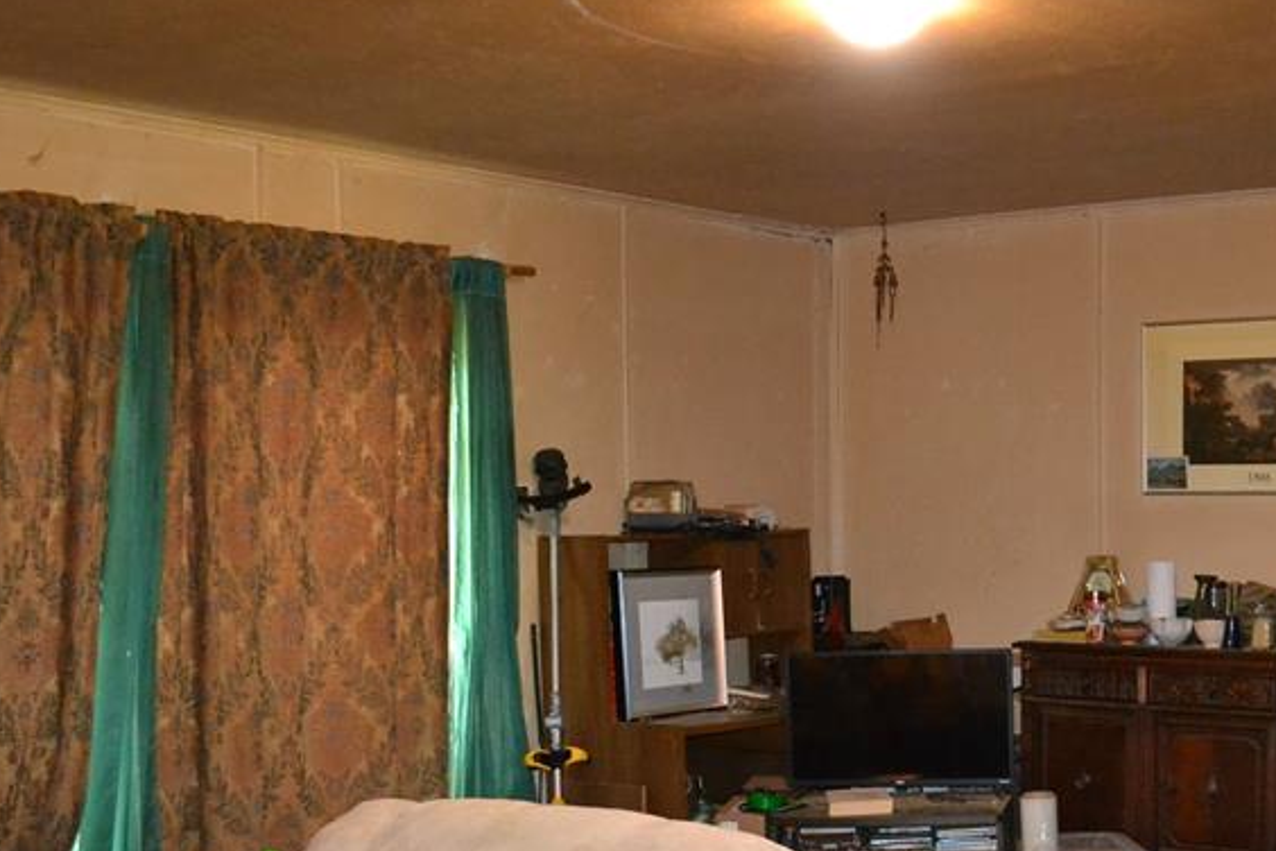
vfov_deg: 27.2
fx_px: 1737
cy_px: 634
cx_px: 1014
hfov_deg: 38.9
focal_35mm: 49
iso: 3200
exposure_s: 1/60
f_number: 3.5
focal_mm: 18
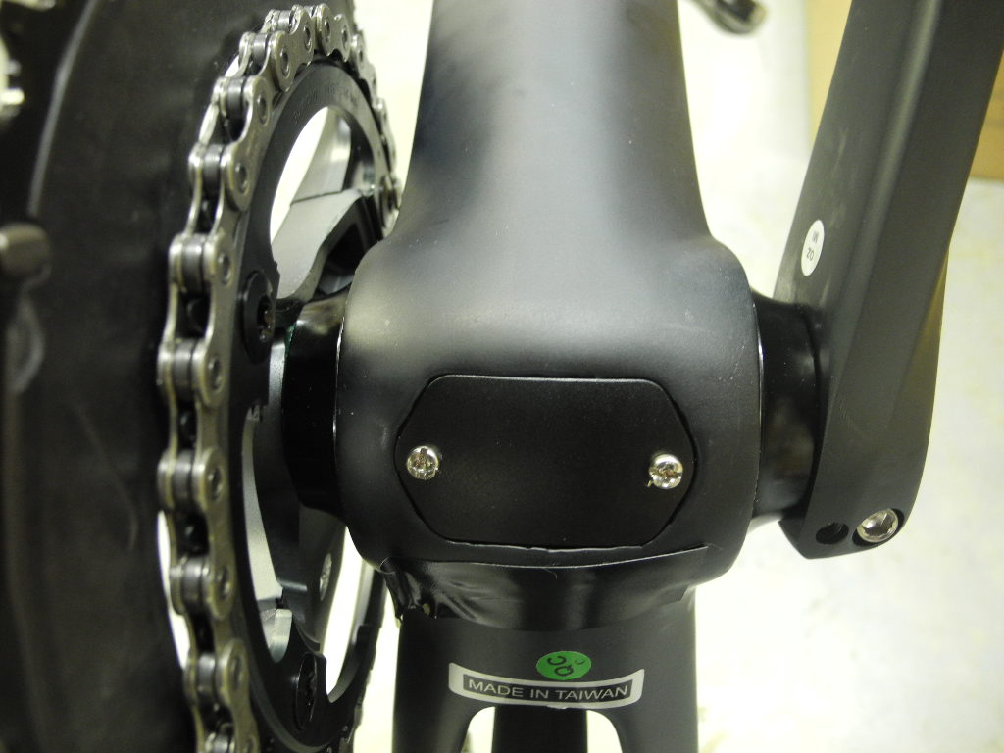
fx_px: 812
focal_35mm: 28
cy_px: 376
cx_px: 502
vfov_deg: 49.7
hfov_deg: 63.4
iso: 400
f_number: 2.8
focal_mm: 6
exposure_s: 1/15.8
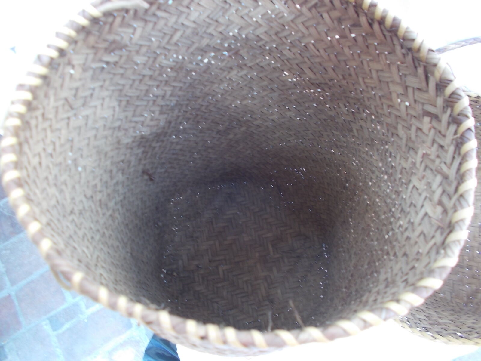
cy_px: 180
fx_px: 361
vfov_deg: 53.1
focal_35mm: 26
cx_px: 240
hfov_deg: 67.3
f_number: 3.2
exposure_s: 1/25
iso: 125
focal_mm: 4.6
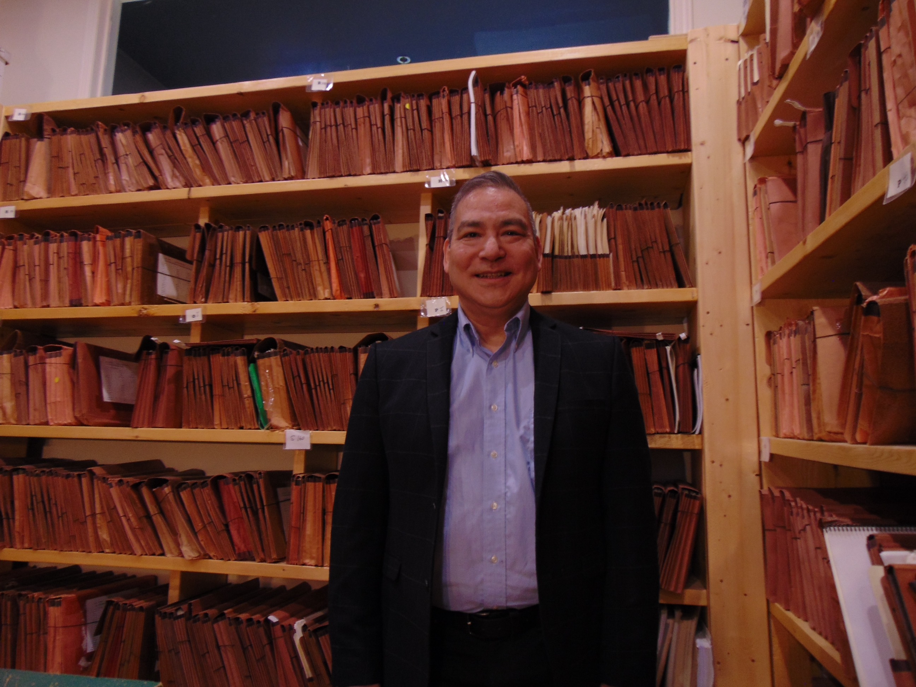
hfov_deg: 69.4
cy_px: 344
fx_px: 662
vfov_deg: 54.9
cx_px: 458
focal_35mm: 25
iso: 80
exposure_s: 1/5
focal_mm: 4.5
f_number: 3
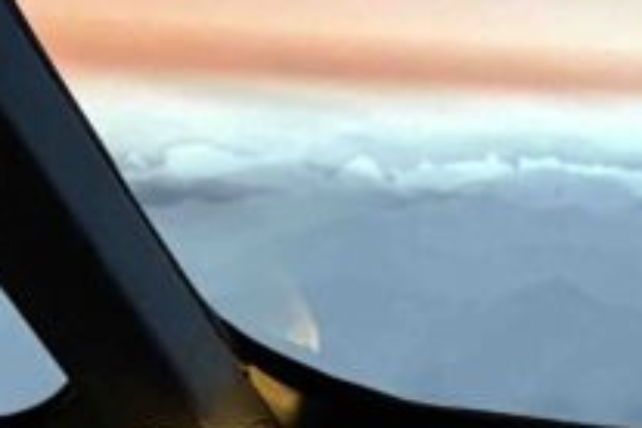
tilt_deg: -12.0
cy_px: 363
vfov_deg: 10.2
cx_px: 530
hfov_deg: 15.2
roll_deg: +0.7
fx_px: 2389
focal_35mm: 134
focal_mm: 5.96
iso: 640
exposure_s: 1/30
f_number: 1.6
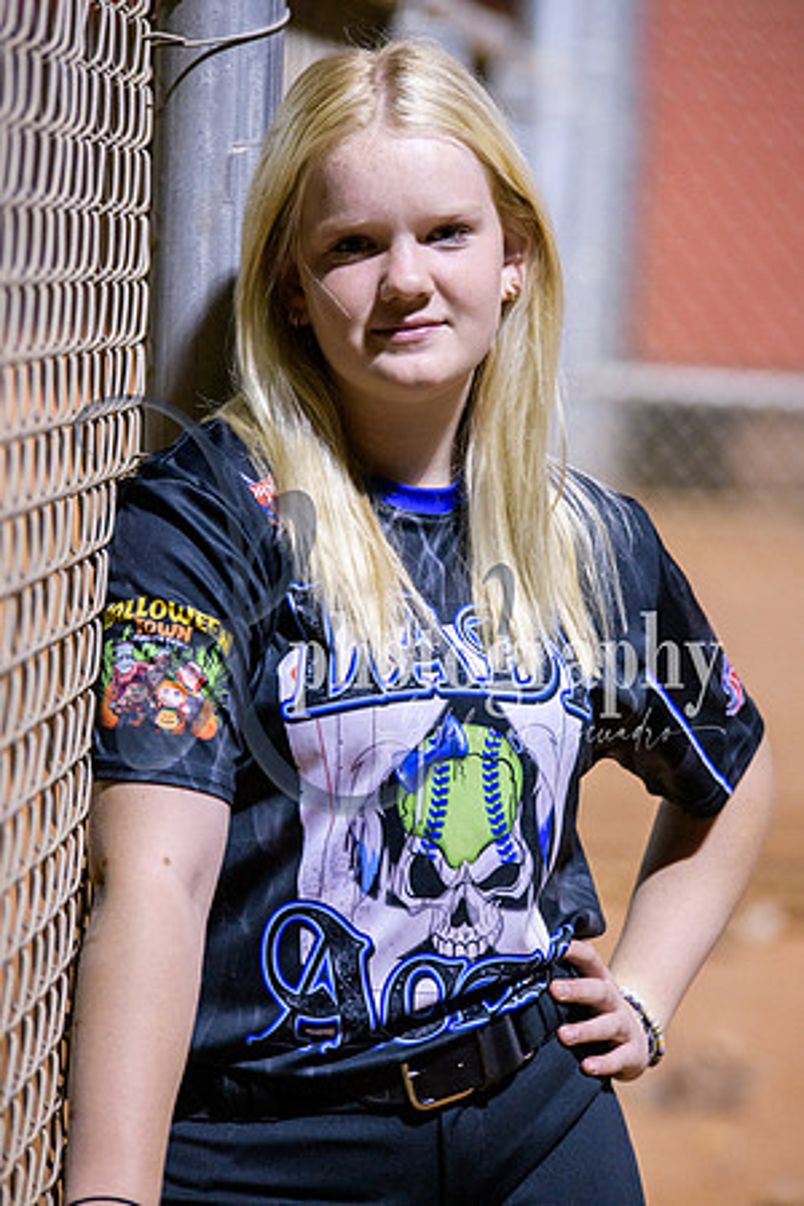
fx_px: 5862
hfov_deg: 7.8
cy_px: 603
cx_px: 402
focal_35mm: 175
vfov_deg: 11.7
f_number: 5
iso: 4000
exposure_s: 1/250
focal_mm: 175
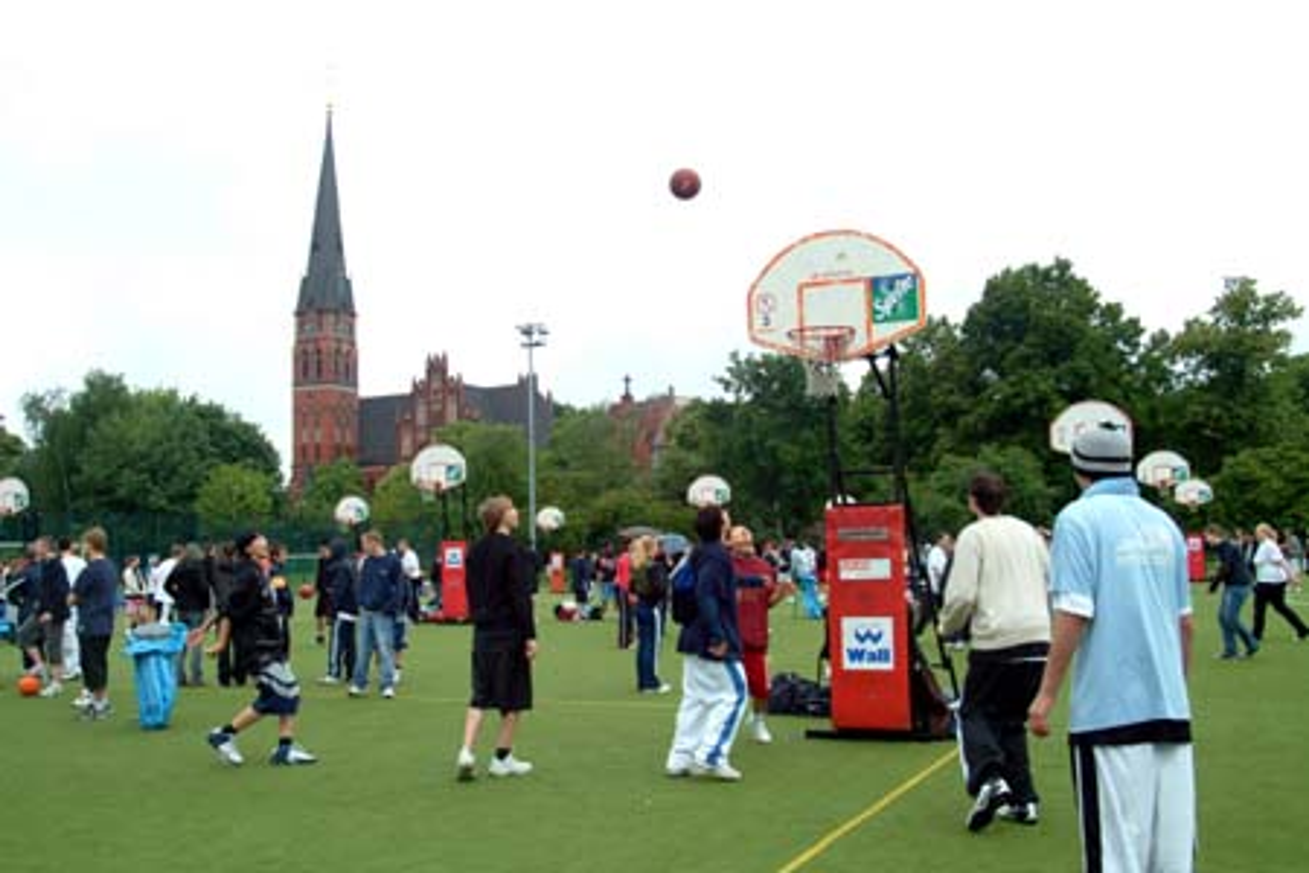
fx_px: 1200
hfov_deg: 57.2
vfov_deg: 40.0
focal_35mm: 33
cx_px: 654
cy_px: 436
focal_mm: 22
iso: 400
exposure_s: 1/350
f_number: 9.5
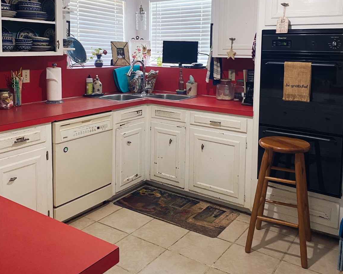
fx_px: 345
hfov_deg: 52.8
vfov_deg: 42.7
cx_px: 171
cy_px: 88
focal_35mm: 34
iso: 200
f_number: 1.8
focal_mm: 4.25
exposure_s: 1/60
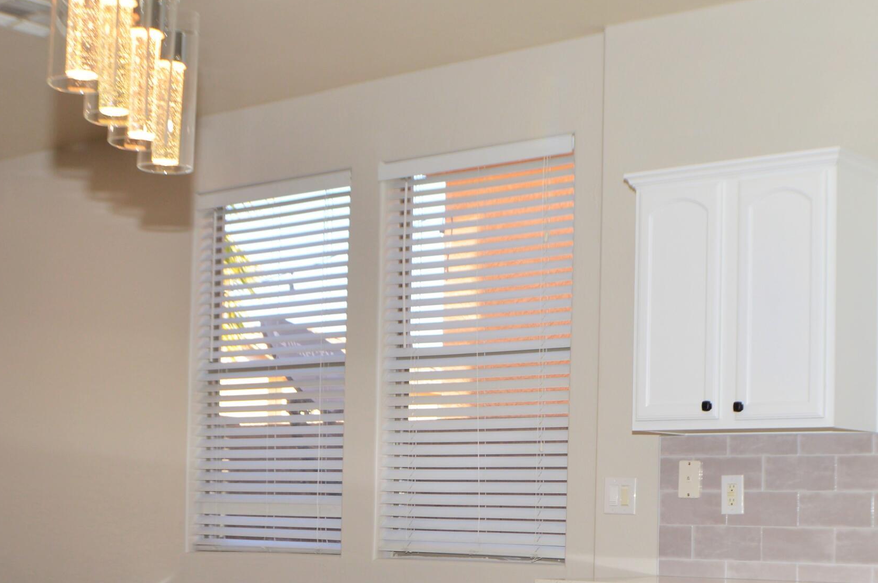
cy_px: 477
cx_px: 506
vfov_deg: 16.7
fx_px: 1974
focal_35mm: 81
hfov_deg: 25.1
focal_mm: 30
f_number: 5
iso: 100
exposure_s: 1/100
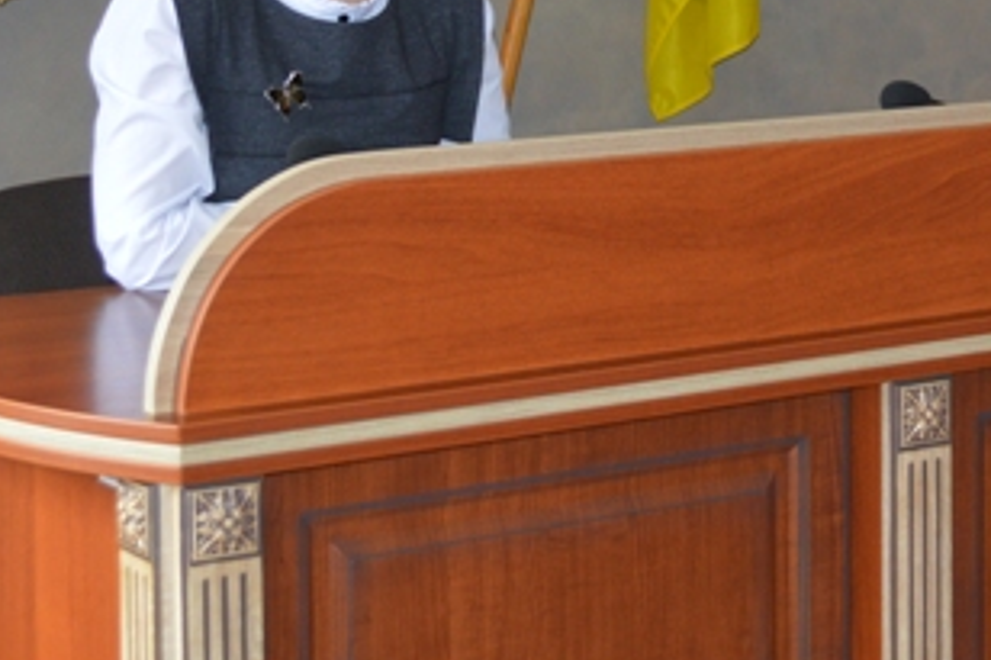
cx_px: 740
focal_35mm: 106
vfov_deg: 12.6
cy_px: -116
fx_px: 2922
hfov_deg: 19.1
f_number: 4.5
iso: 640
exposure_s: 1/60
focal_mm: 29
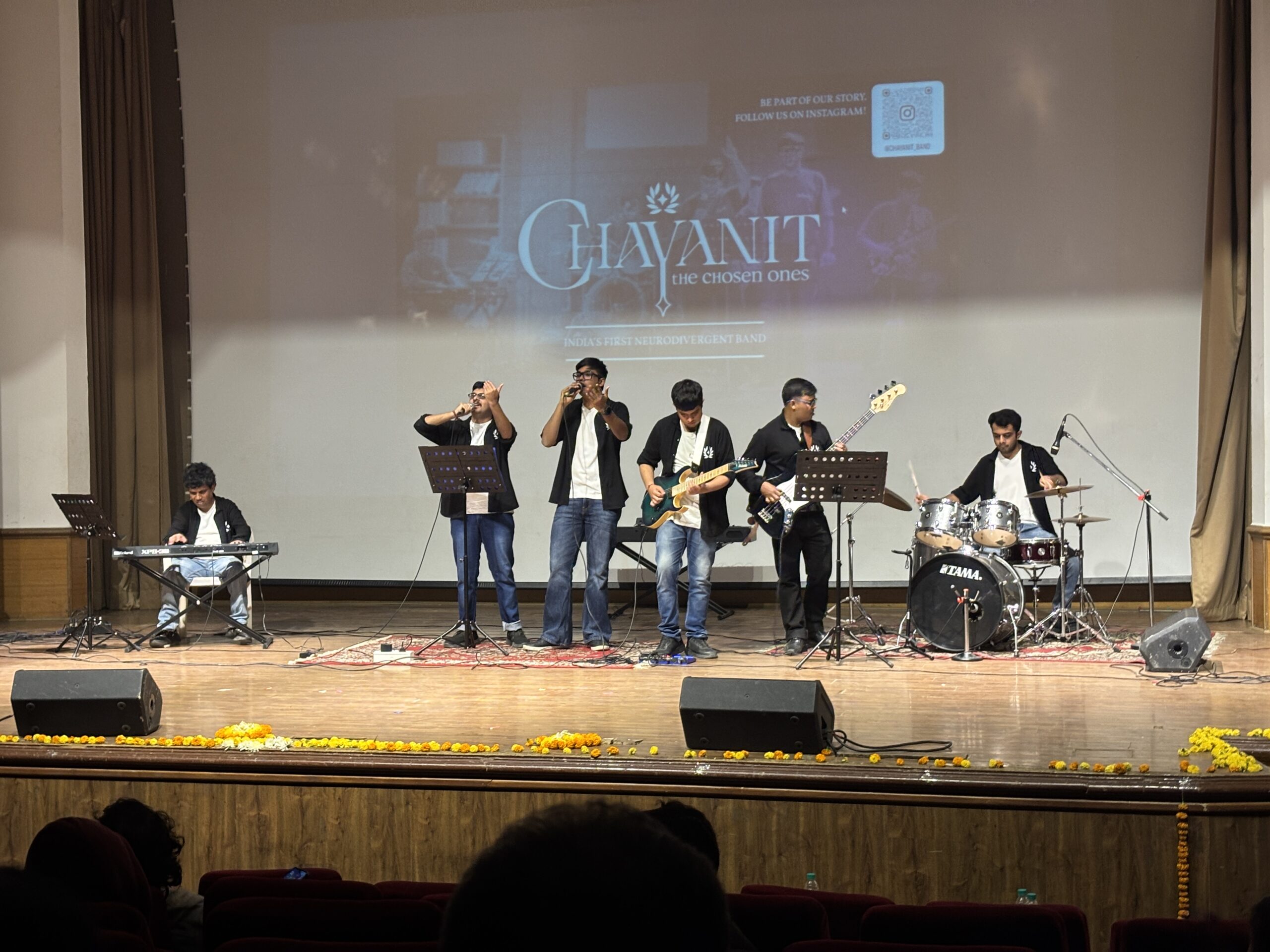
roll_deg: +0.2
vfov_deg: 28.0
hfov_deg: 36.8
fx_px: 1908
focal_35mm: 52
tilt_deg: -0.6
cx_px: 635
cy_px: 476
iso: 125
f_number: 1.6
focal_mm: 5.96
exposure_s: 1/33
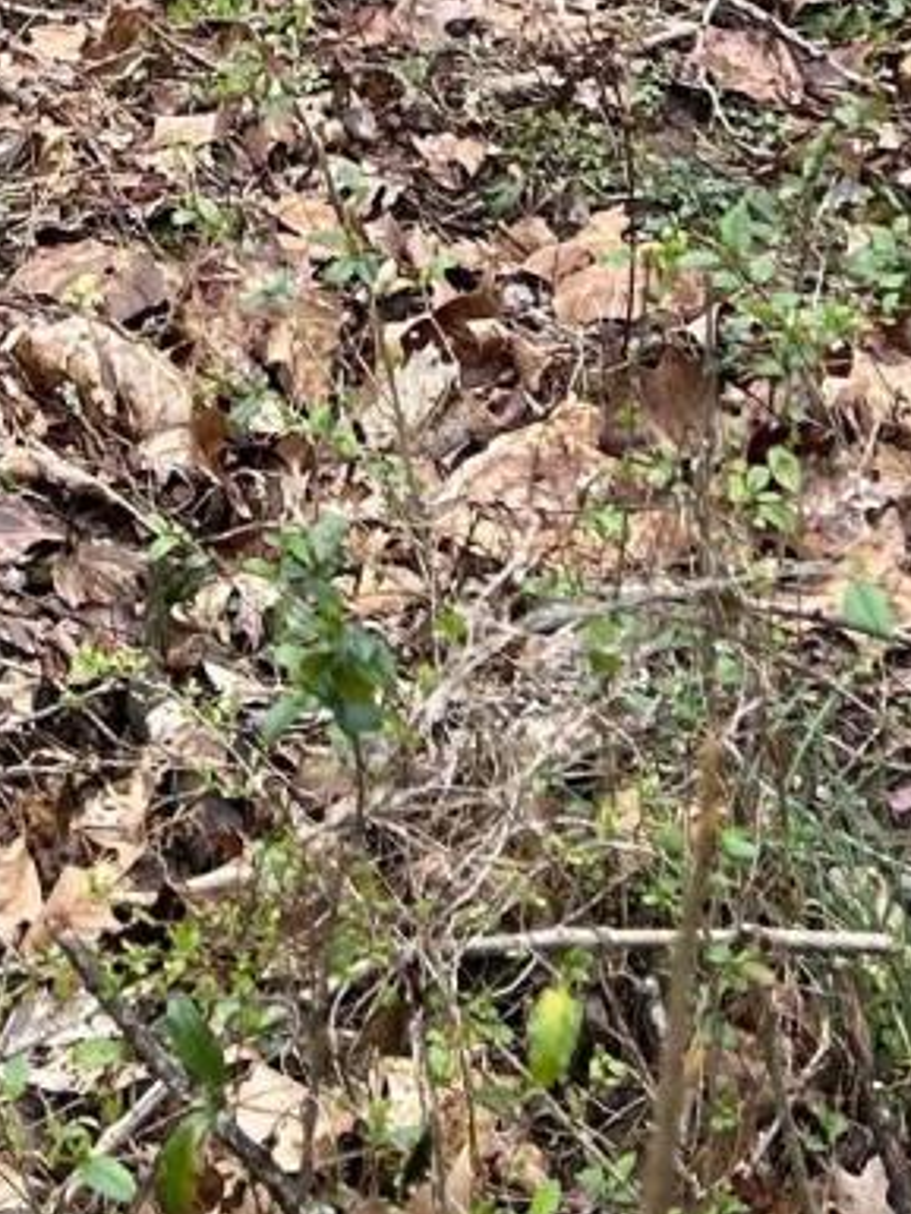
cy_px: -892
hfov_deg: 10.9
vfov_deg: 13.3
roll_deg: -7.9
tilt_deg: -8.7
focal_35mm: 135
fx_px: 4734
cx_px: 60
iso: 64
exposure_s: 1/161
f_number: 1.5
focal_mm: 5.7
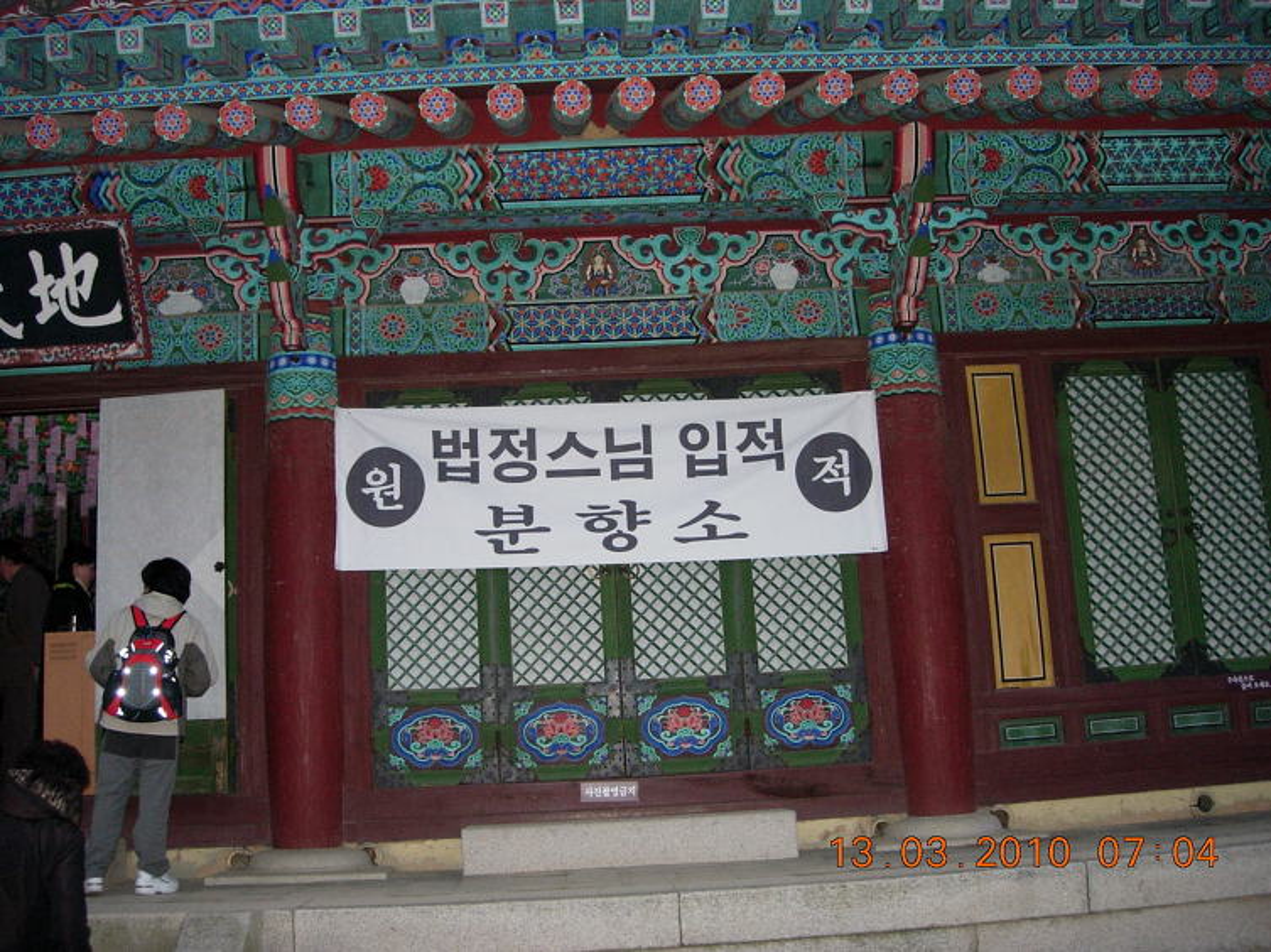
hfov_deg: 49.0
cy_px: 476
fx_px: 1395
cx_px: 636
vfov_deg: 37.7
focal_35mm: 38
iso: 200
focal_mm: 7.8
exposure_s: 1/161
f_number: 2.8
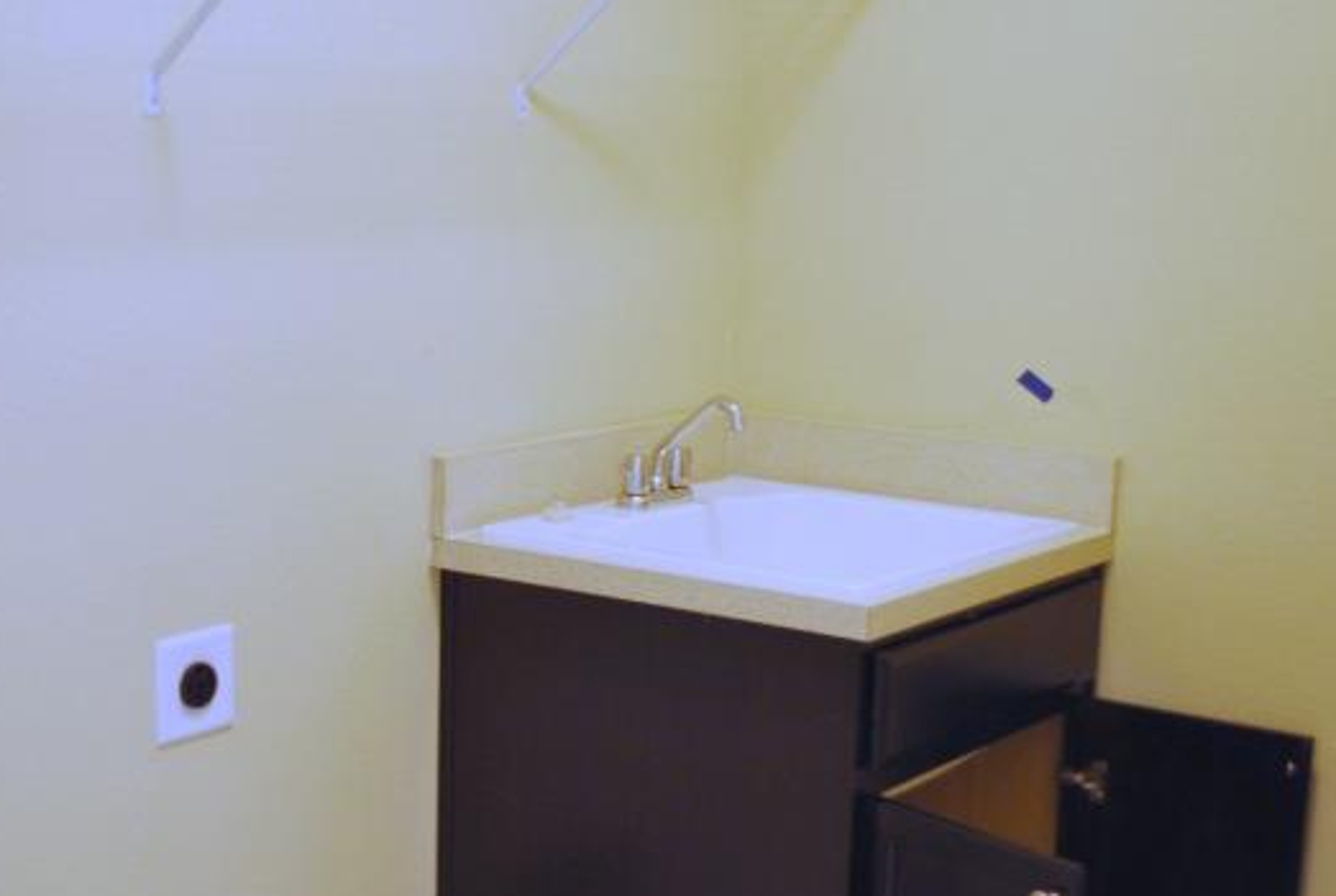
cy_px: 471
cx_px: 514
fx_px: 2082
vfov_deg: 24.3
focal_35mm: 56
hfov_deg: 35.4
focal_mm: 26
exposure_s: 1/3
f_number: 4.5
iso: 400
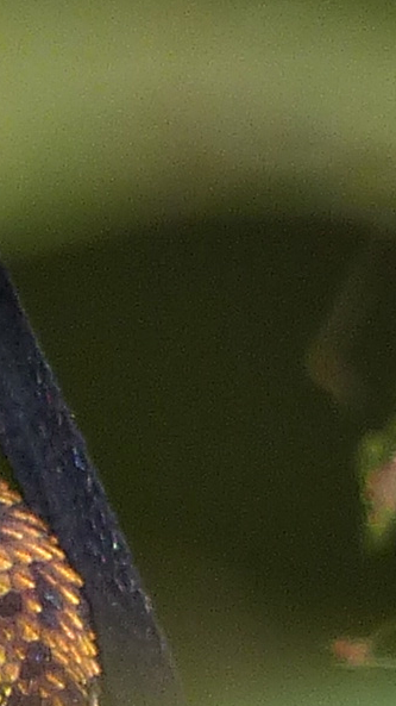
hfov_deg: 0.3
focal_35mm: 4021
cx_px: 77
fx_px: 75157
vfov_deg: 0.5
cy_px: 1244
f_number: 3.5
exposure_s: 1/125
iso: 100
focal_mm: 98.5
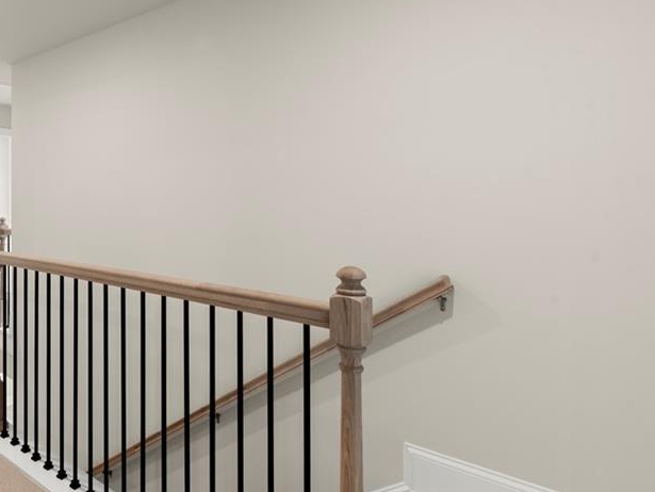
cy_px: 218
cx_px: 141
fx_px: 454
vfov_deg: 56.7
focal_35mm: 24
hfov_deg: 65.7
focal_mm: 15
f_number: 8
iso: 320
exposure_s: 1/2
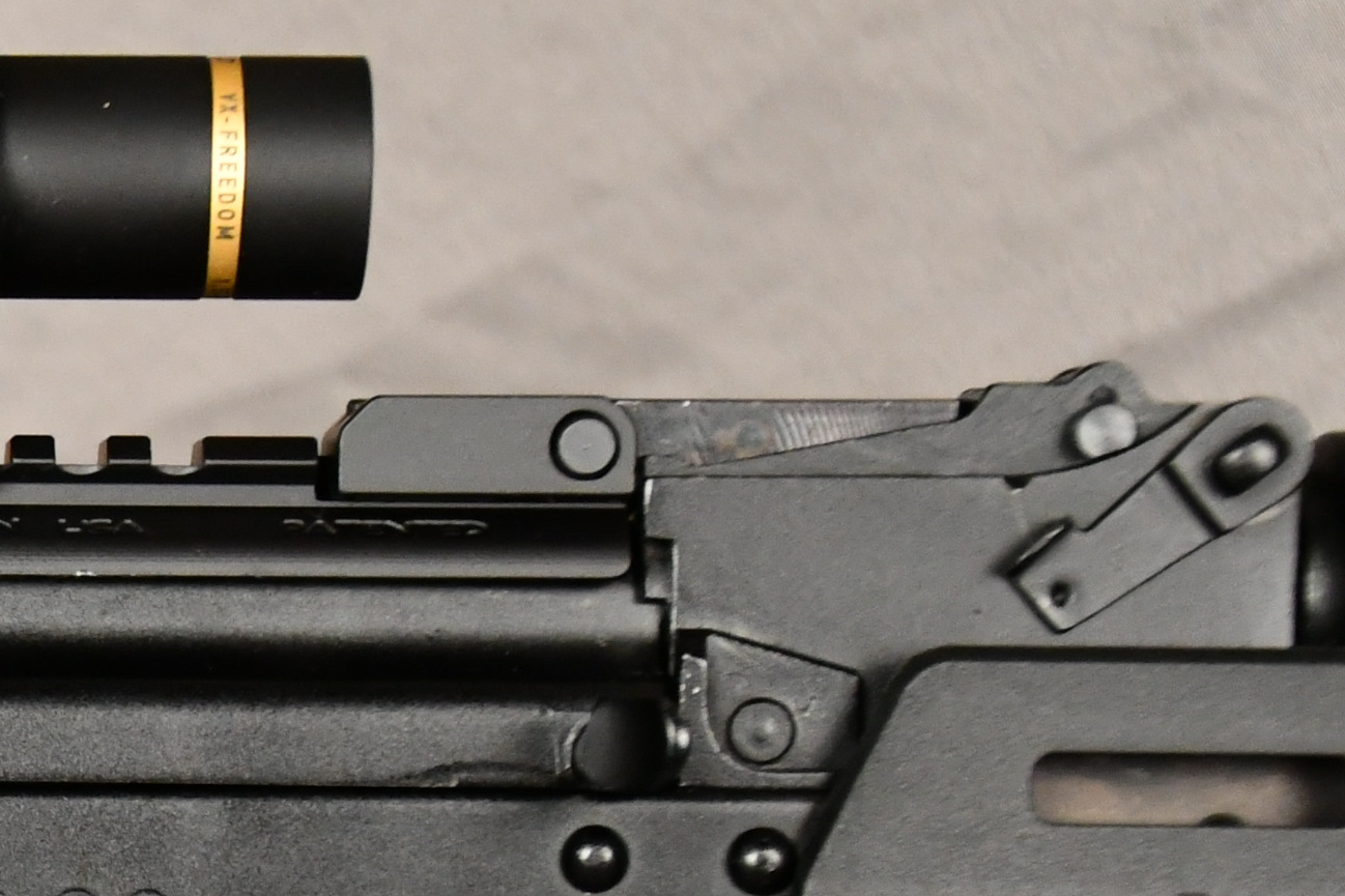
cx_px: -538
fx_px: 7209
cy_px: 1213
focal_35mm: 193
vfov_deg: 7.0
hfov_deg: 10.4
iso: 2000
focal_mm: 40
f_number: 4.5
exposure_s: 1/125
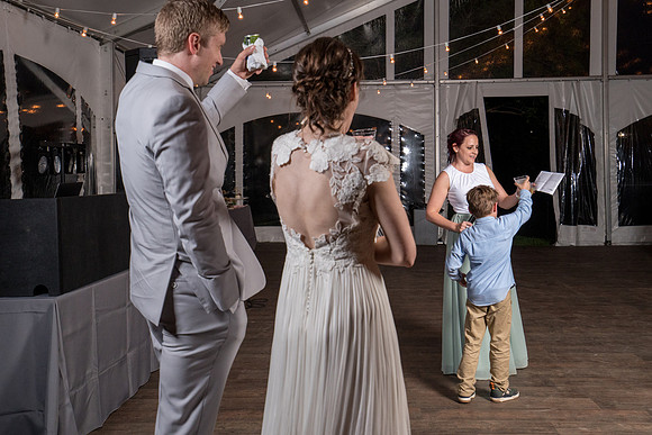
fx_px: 709
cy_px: 192
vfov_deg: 34.1
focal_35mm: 39
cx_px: 326
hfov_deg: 49.4
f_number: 5
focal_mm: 35
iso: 2000
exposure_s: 1/200
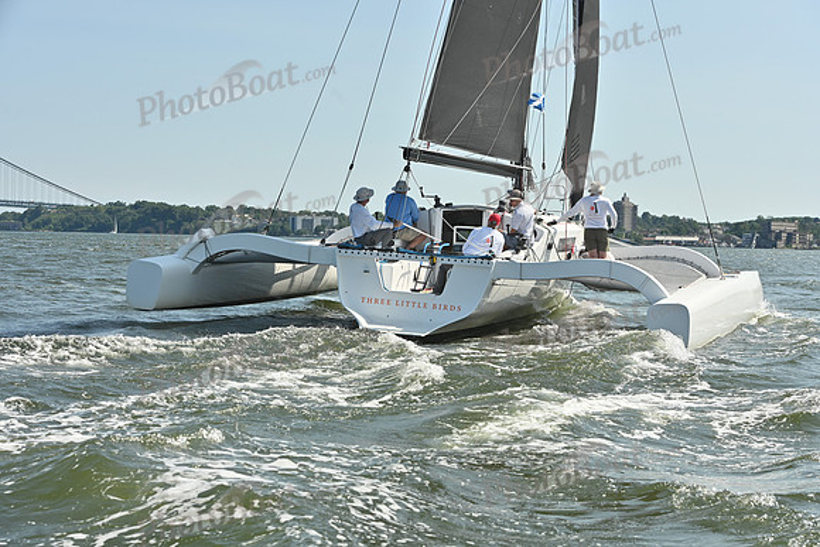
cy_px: 274
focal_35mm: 70
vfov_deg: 19.5
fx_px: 1595
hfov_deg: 28.8
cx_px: 410
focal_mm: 70
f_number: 9
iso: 320
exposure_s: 1/1250
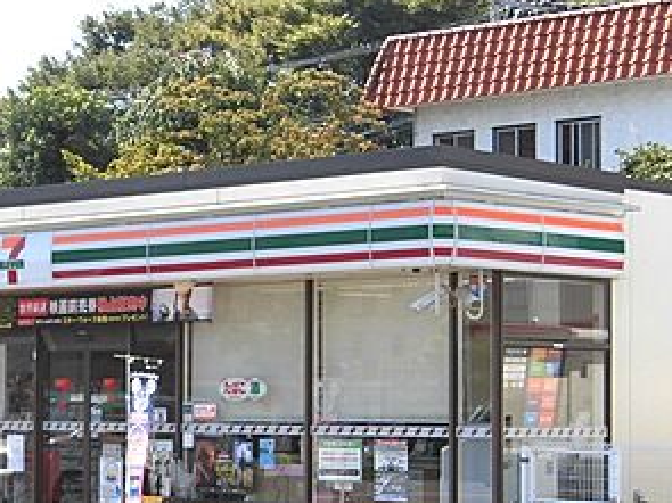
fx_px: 2329
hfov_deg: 16.3
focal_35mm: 120
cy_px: 271
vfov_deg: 12.3
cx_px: 134
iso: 100
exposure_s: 1/500
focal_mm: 10.54
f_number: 4.2
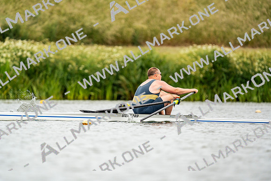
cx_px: 136
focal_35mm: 600
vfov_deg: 2.3
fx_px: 4518
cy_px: 90
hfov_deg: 3.4
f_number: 6.3
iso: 500
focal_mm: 600
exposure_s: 1/2000
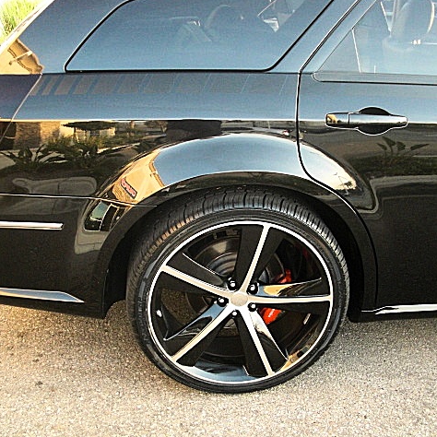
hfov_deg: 39.2
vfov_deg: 39.2
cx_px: 205
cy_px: 218
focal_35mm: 43
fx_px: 614
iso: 400
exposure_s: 1/100
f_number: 2.8
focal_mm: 6.3
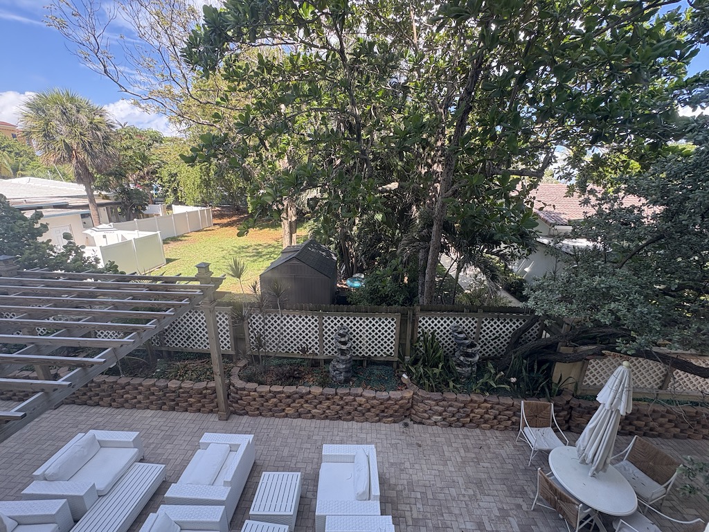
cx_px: 354
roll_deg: -0.6
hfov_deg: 102.1
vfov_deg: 85.7
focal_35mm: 14
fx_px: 287
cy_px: 266
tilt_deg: -16.7
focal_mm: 2.22
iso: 80
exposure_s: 1/114
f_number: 2.2
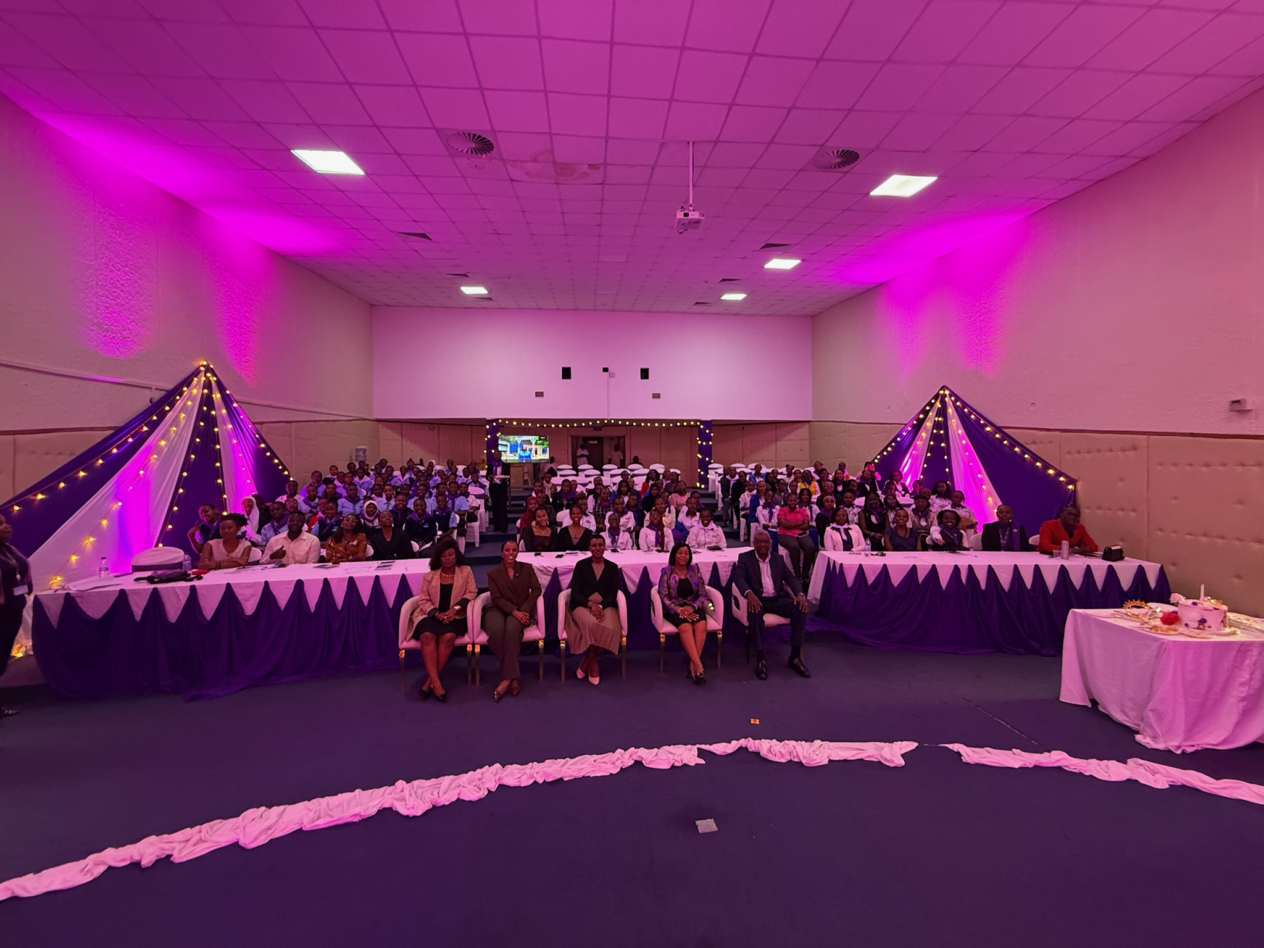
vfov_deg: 85.7
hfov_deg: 102.1
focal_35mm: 14
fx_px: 511
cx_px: 632
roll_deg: +0.4
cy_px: 474
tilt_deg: -0.3
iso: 400
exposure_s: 1/50
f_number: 2.2
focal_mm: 2.22
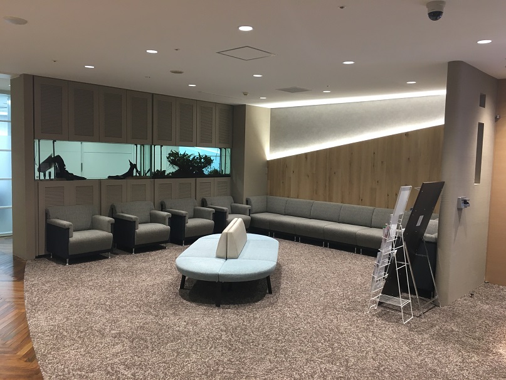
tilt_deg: -5.0
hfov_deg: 61.7
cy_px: 190
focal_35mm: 29
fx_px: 424
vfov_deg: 48.2
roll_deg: -2.3
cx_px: 253
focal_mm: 4.15
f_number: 2.2
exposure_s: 1/30
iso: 80
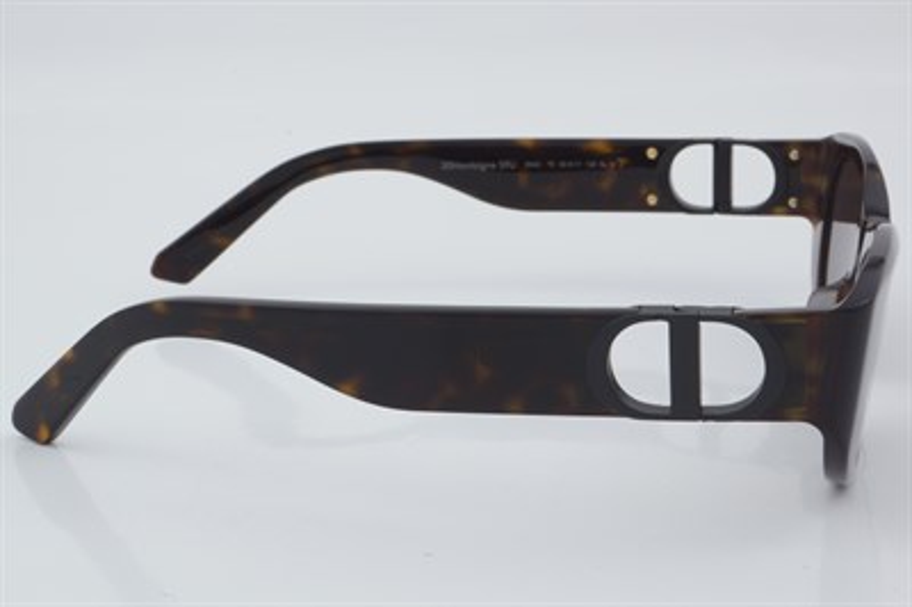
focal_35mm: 75
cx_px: 456
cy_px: 304
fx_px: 1898
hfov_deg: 27.0
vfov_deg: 18.2
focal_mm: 50
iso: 100
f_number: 29
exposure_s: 1/4
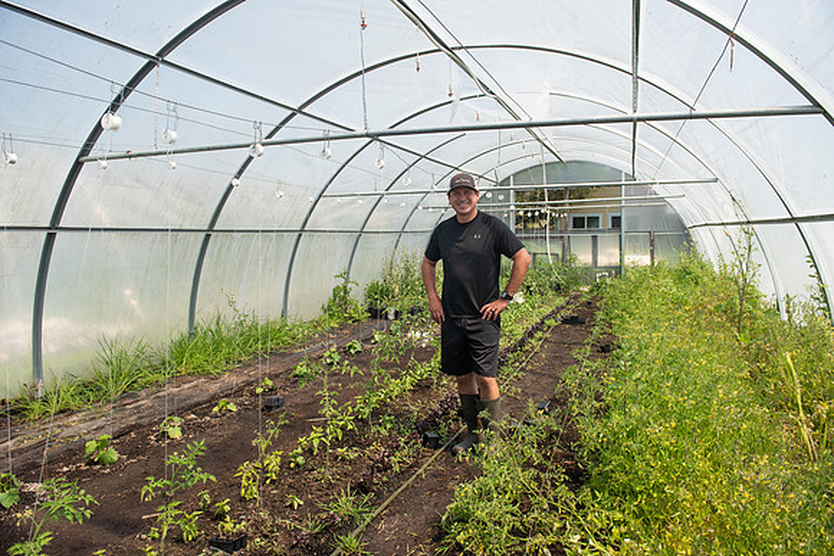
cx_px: 417
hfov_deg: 73.7
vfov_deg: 53.2
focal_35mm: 24
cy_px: 278
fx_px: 556
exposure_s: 1/3200
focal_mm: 24
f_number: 4.5
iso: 500
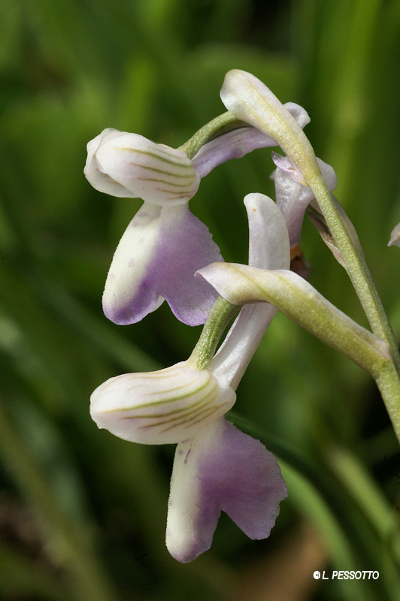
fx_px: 2254
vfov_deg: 15.2
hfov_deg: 10.1
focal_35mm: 135
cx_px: 200
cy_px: 300
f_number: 16
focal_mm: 90
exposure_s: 1/160
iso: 500
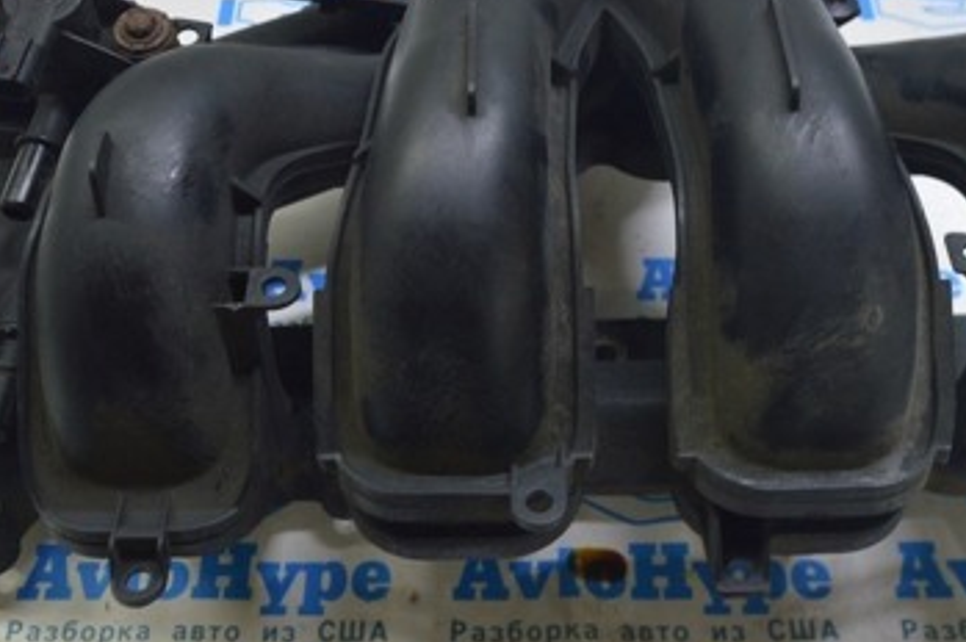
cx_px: 459
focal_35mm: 55
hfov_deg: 36.3
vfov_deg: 24.3
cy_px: 170
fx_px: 1474
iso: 400
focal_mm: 20
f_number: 5.6
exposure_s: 1/20
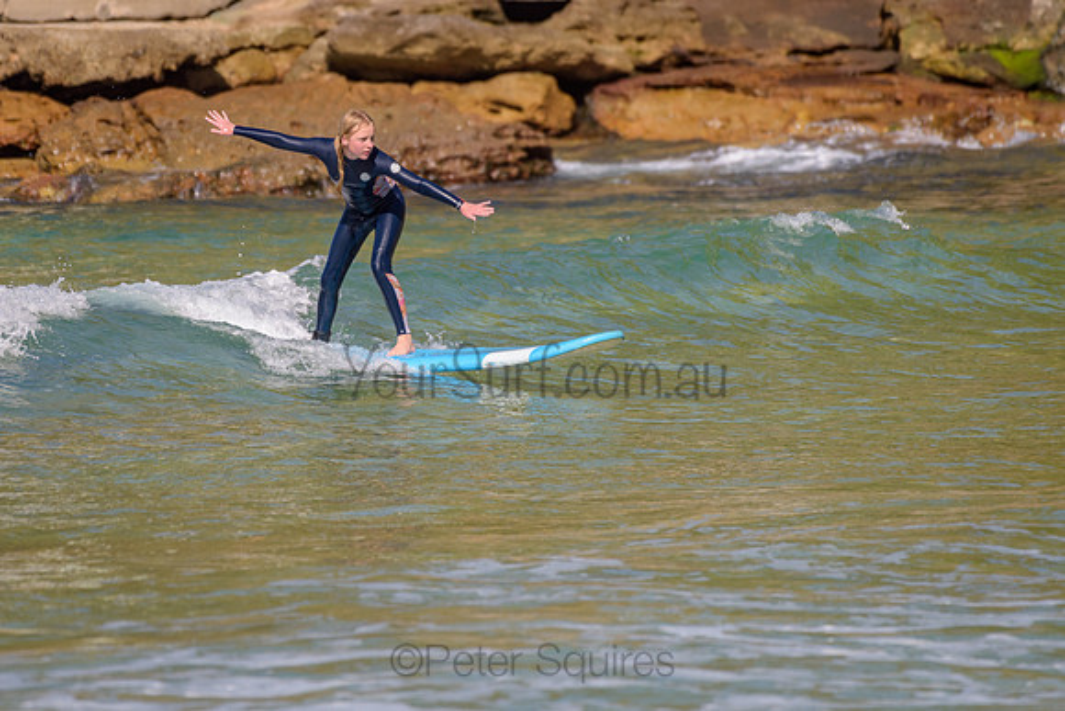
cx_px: 419
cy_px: 275
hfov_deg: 3.4
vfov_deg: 2.2
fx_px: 18149
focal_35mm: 613
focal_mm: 500
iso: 320
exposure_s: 1/2000
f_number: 5.6
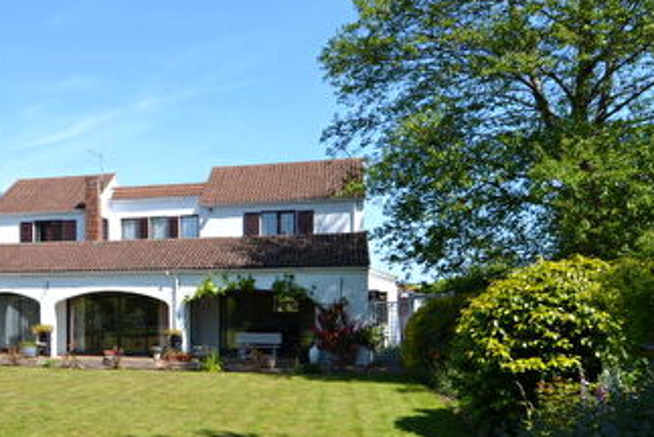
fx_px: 709
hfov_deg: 45.4
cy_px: 298
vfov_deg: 33.9
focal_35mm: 39
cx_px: 79
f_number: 7.1
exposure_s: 1/200
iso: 100
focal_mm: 12
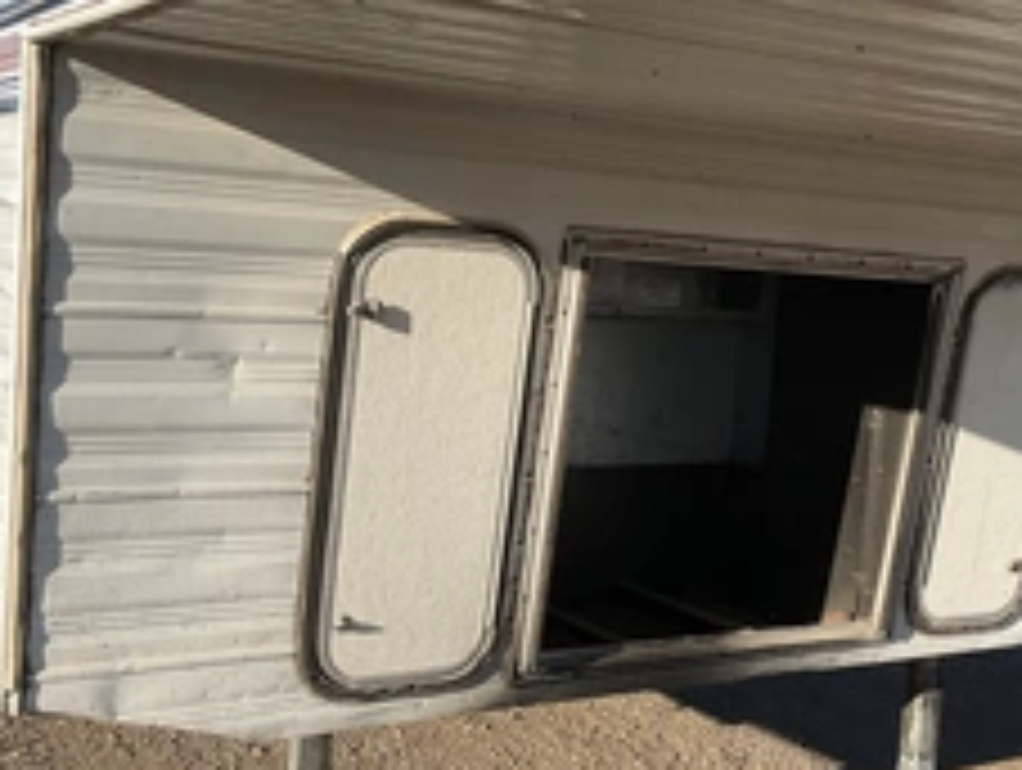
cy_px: 450
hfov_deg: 37.1
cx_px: 675
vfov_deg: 28.6
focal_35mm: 51
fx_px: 1508
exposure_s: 1/1144
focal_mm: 3
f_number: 1.8
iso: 25
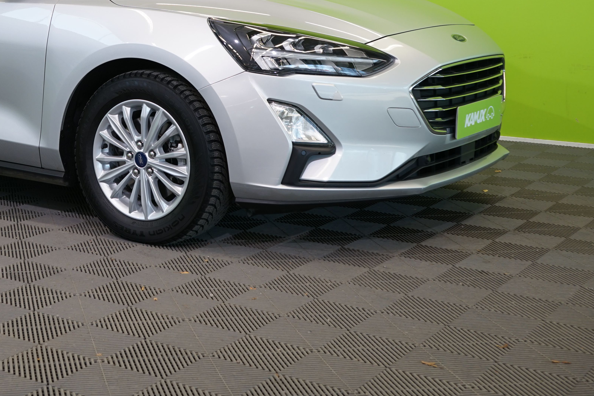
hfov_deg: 30.4
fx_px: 1056
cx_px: 90
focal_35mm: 64
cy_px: 45
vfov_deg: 20.8
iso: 400
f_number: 6.3
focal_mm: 34
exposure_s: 1/30
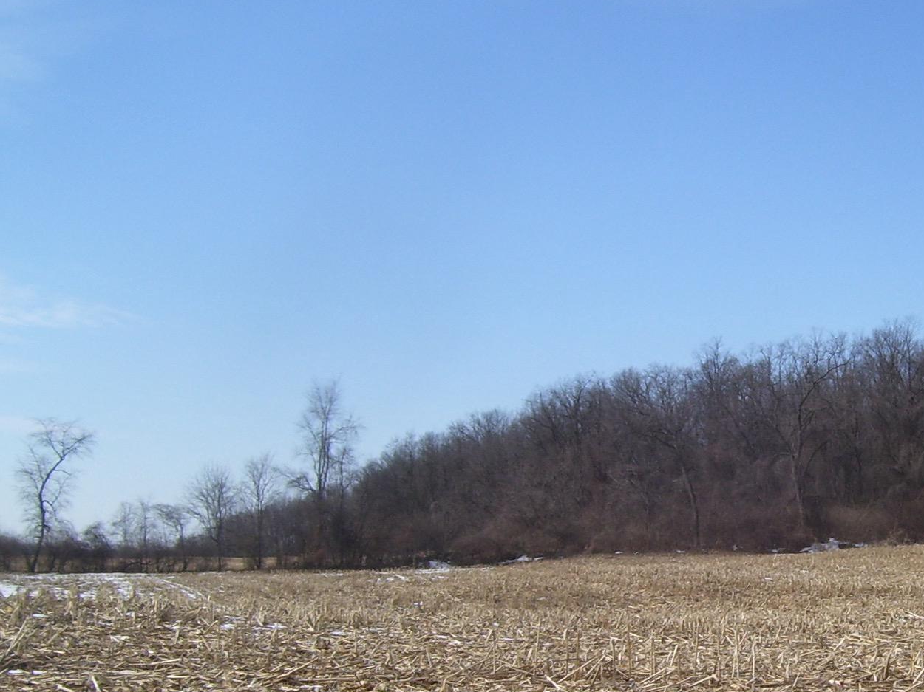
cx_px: 744
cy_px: 526
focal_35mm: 59
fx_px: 1575
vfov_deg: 24.5
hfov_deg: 31.8
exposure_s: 1/500
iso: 80
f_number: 4.8
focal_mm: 6
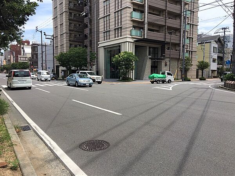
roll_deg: -0.5
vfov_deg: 48.2
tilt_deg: -2.9
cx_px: 118
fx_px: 197
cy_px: 88
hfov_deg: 61.7
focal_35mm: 29
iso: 25
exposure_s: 1/1202
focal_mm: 4.15
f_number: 2.2
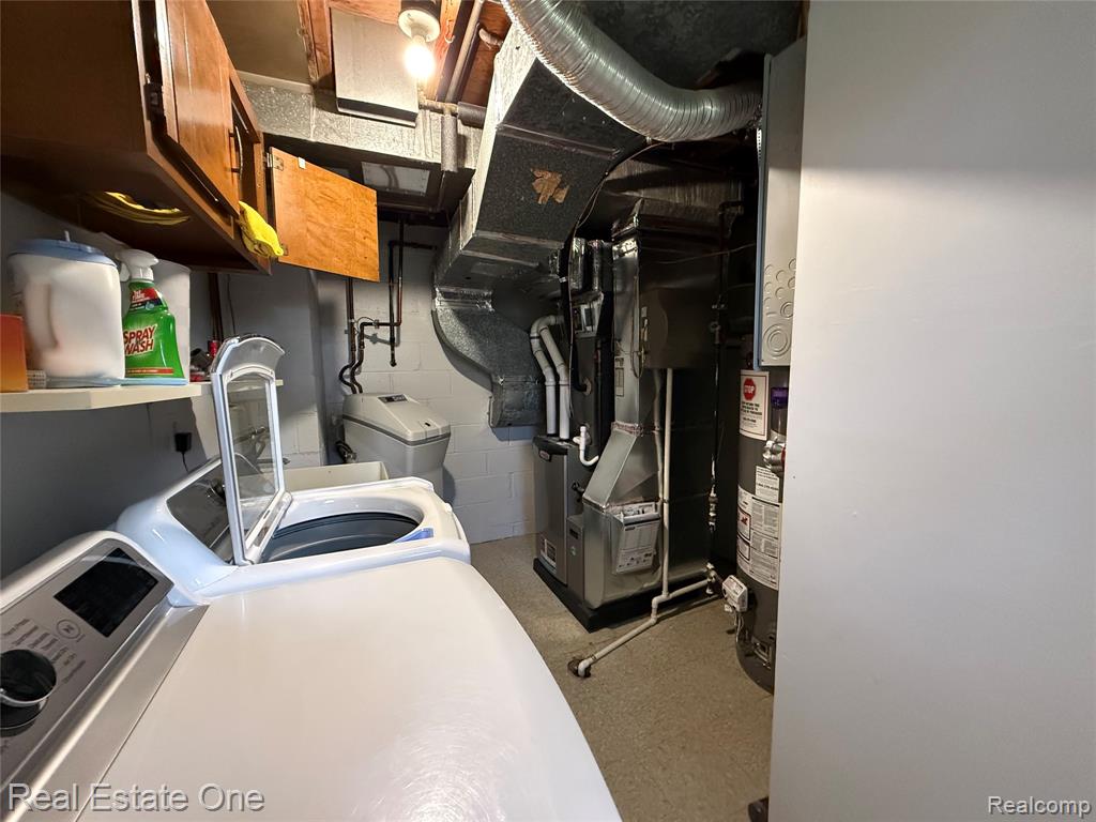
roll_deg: +0.4
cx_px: 548
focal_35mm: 14
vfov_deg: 85.7
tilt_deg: -5.6
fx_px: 443
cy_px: 411
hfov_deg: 102.1
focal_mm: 2.22
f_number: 2.2
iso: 1000
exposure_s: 1/60
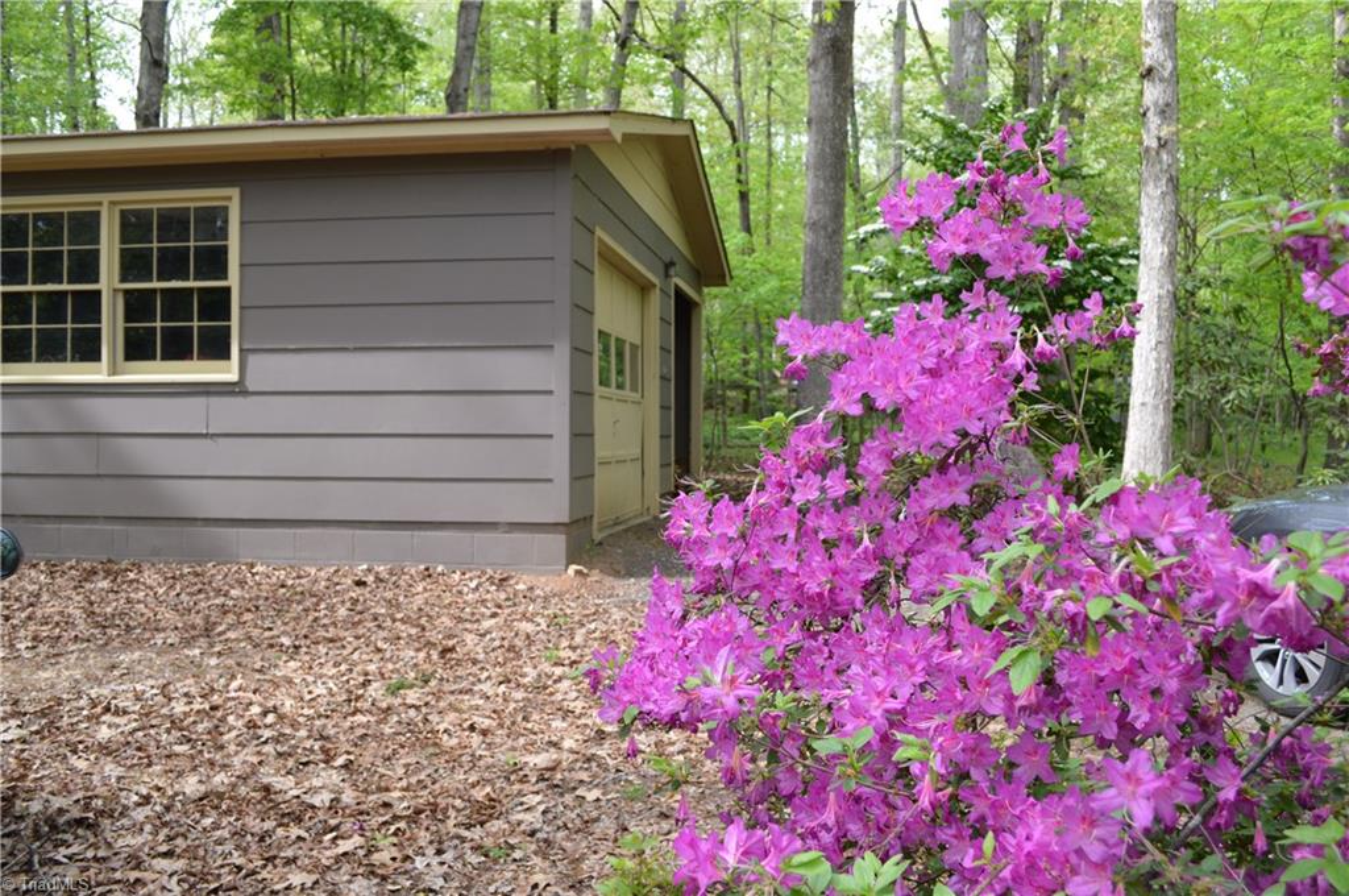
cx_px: 674
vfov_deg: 43.5
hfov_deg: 62.0
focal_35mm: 30
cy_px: 448
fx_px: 1123
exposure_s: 1/125
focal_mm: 20
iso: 250
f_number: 5.6
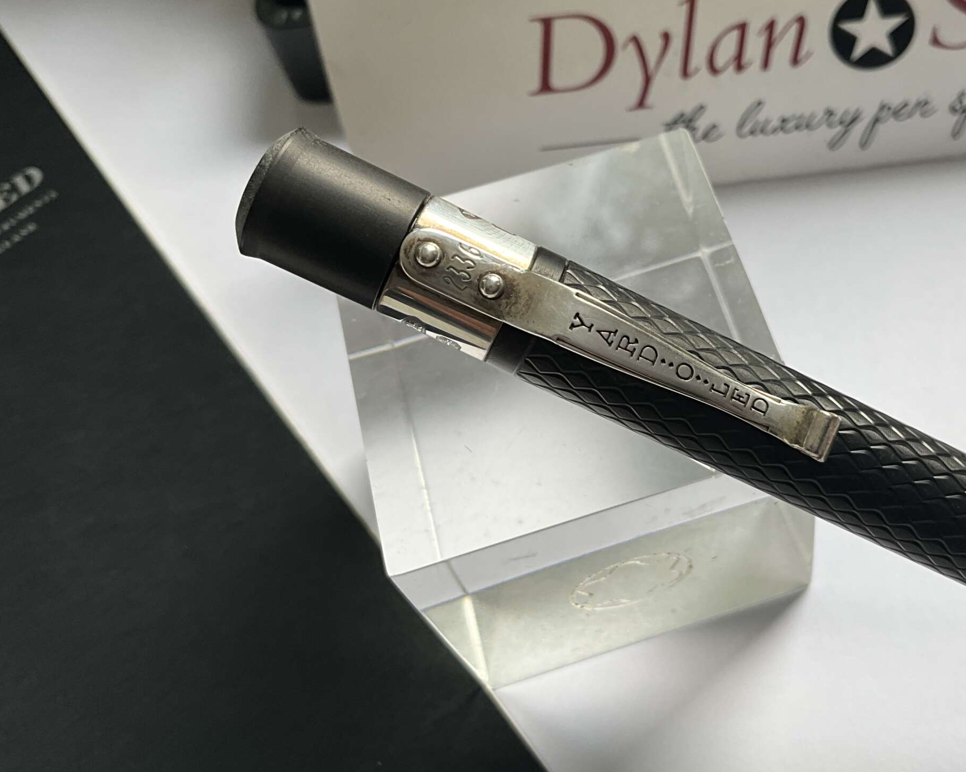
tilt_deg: -60.2
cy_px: 335
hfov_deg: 44.9
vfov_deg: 37.3
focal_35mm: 40
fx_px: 1143
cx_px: 673
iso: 20
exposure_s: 1/122
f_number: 1.8
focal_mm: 3
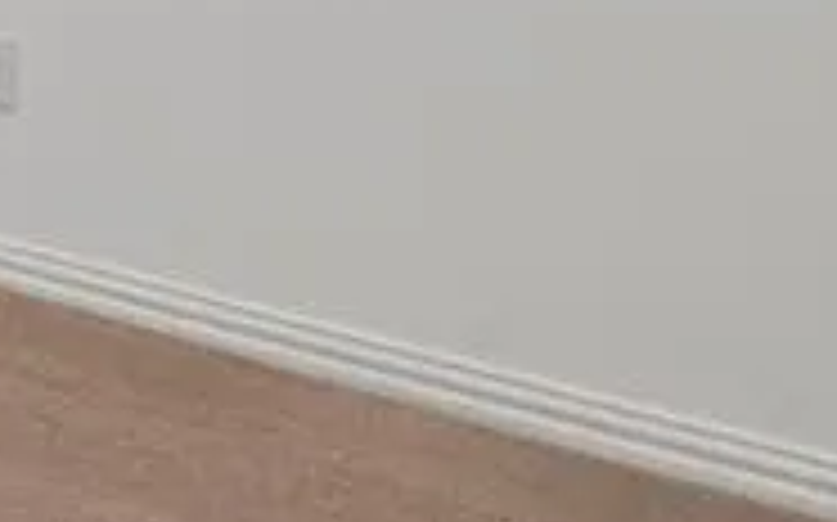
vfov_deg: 13.9
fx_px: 1915
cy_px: -396
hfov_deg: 16.4
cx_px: -981
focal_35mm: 84
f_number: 8
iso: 400
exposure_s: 1/60
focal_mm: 15
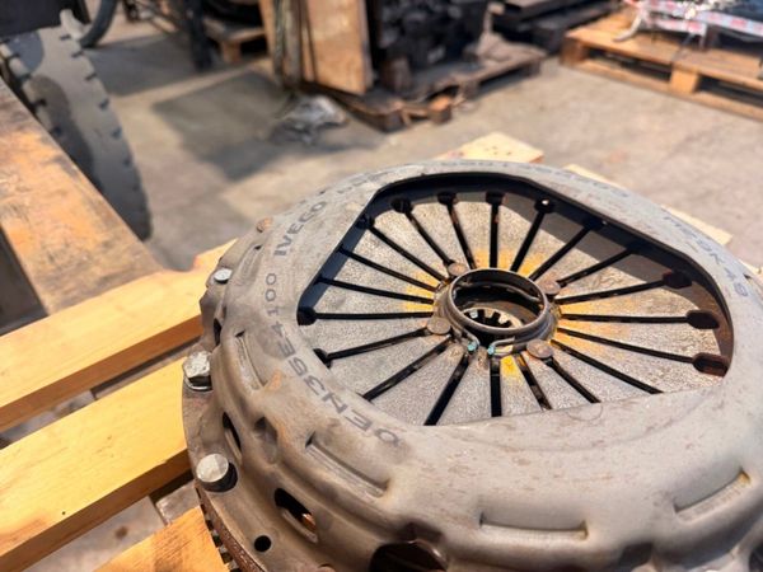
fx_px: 529
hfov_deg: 71.6
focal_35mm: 24
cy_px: 286
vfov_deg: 56.8
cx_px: 382
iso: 200
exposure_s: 1/64
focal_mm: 6.76
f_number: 1.78
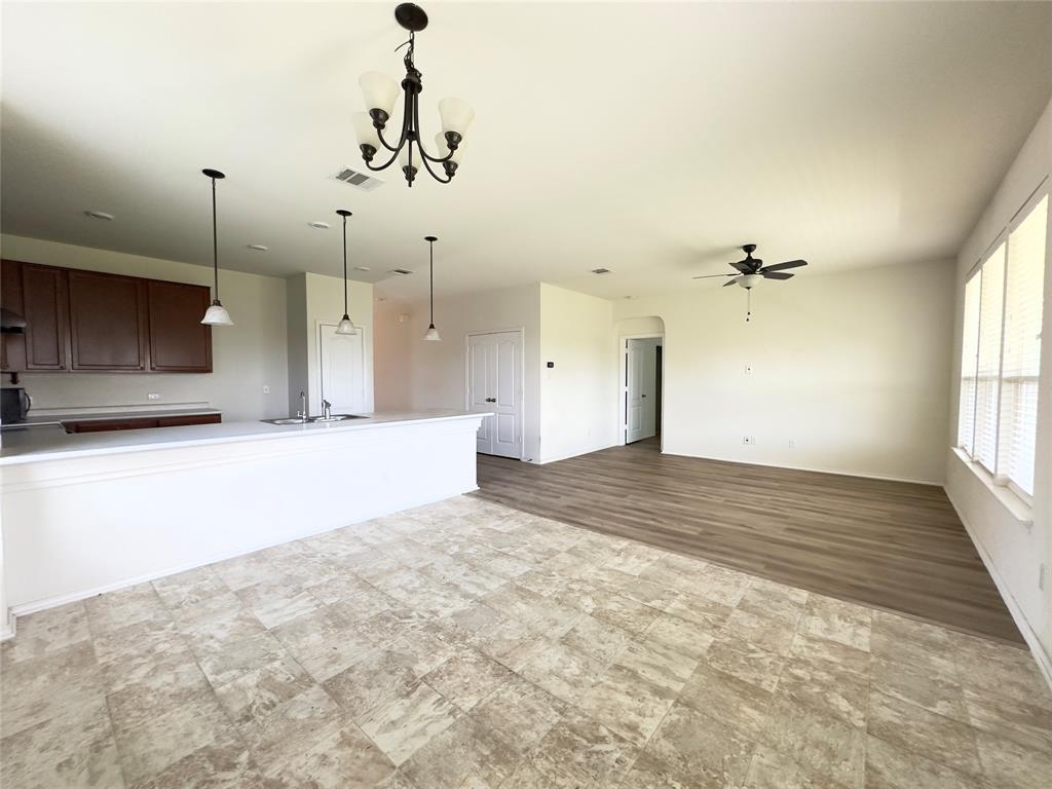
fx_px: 425
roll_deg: -0.5
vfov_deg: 85.7
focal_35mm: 14
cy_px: 394
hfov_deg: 102.1
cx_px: 526
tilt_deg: -2.1
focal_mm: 2.22
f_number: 2.2
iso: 320
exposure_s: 1/99
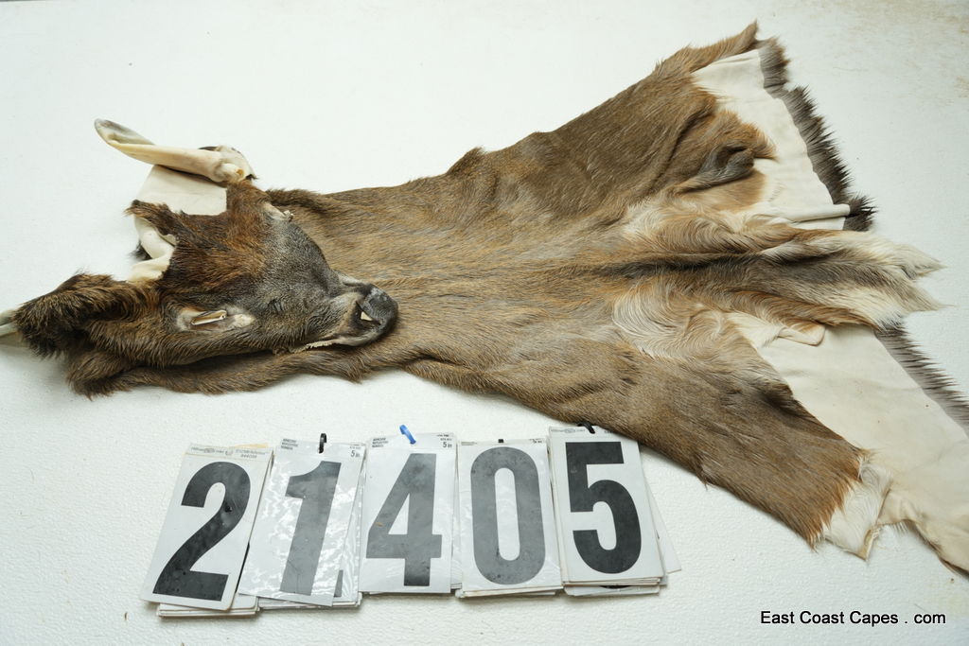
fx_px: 754
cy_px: 323
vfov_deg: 46.4
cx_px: 484
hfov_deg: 65.5
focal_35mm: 28
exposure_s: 1/125
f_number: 6.3
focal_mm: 28
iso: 250
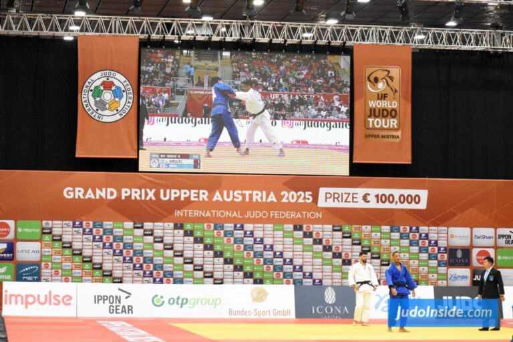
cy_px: 171
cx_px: 256
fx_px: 1496
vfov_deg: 13.0
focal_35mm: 105
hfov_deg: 19.5
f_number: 7.1
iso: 6400
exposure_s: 1/320
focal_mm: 70
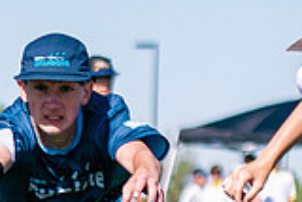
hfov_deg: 4.2
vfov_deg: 2.9
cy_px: 170
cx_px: 487
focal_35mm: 482
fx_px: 4047
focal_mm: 70
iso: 400
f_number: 2.8
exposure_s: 1/12800
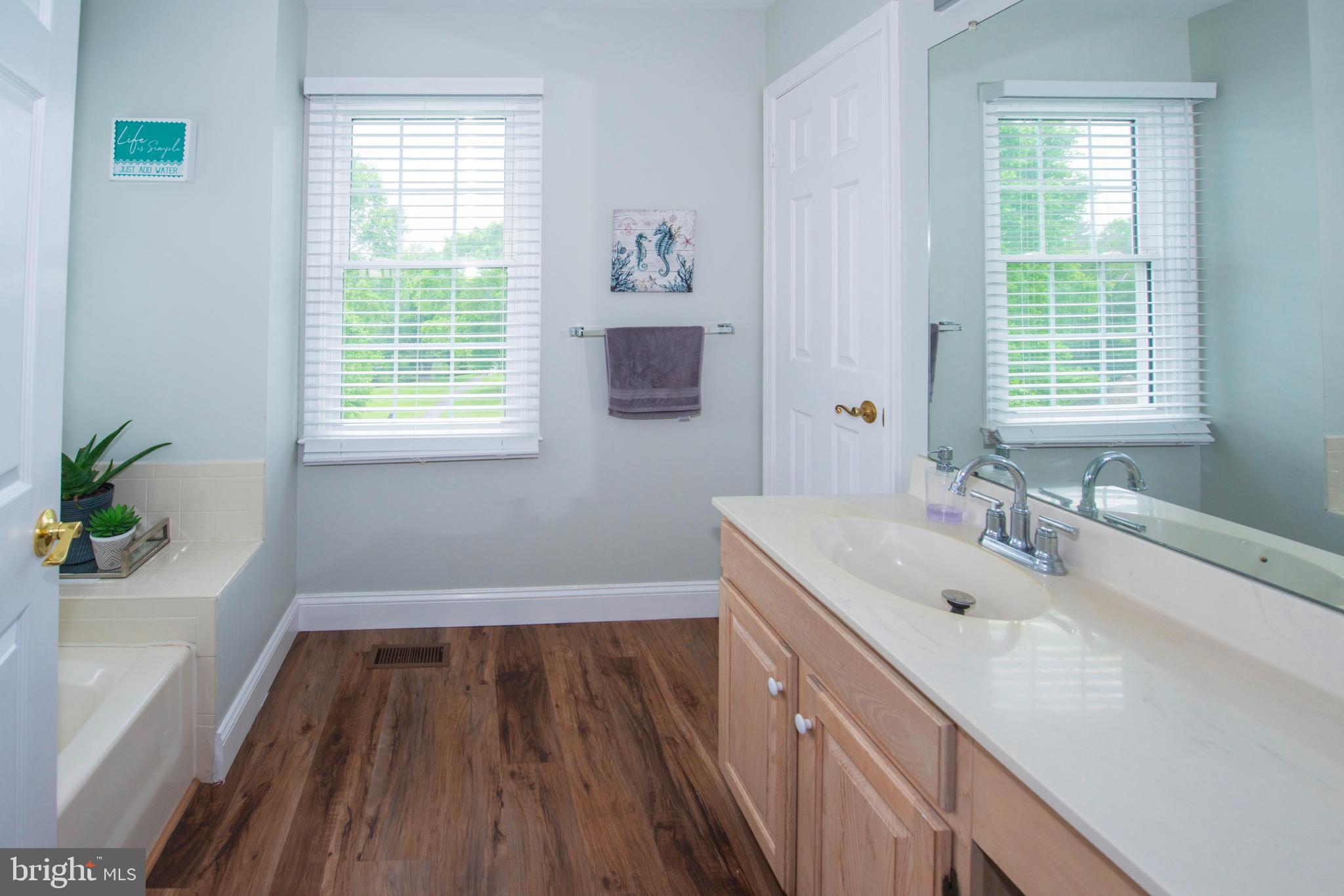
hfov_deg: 104.2
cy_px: 448
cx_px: 672
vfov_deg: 81.2
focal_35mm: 14
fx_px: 523
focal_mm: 14
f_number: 7.1
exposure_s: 1/100
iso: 250
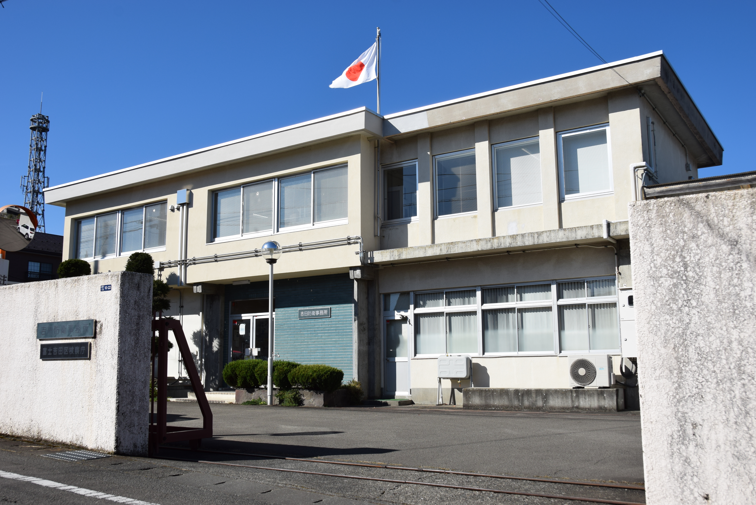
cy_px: 252
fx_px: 693
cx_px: 378
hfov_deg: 57.2
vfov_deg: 40.0
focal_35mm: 33
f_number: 11
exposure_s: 1/500
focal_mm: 22
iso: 200
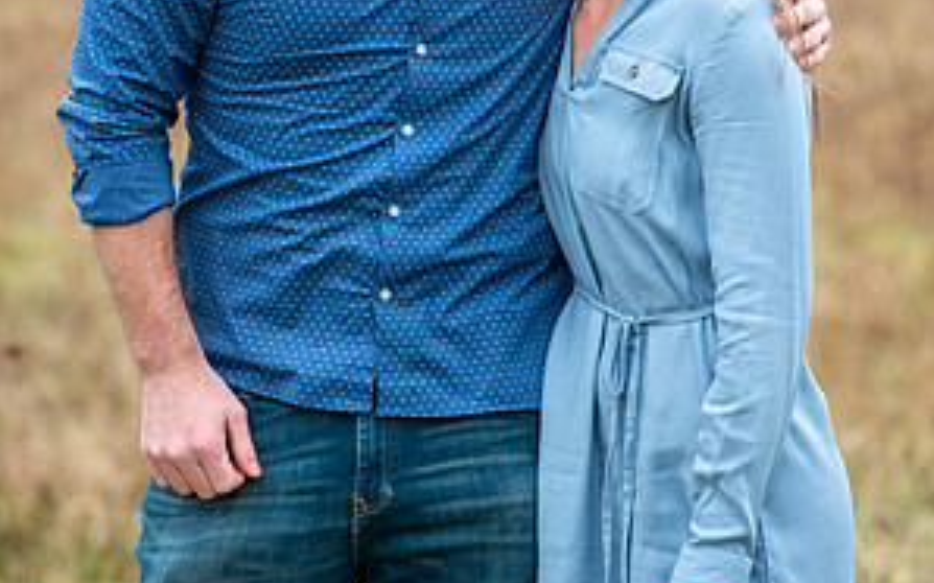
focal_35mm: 285
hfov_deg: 7.4
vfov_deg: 4.6
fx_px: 7252
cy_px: 119
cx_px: 467
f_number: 5
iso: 320
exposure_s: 1/250
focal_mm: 185
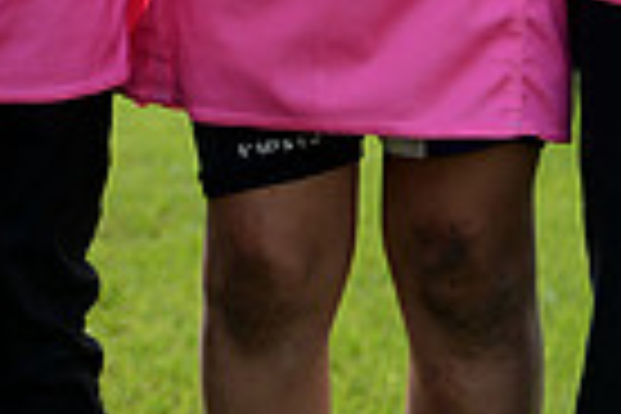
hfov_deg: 8.7
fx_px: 4053
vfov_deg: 5.7
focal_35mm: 235
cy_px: -439
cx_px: -117
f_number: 2.8
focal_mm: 56
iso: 250
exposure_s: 1/1600
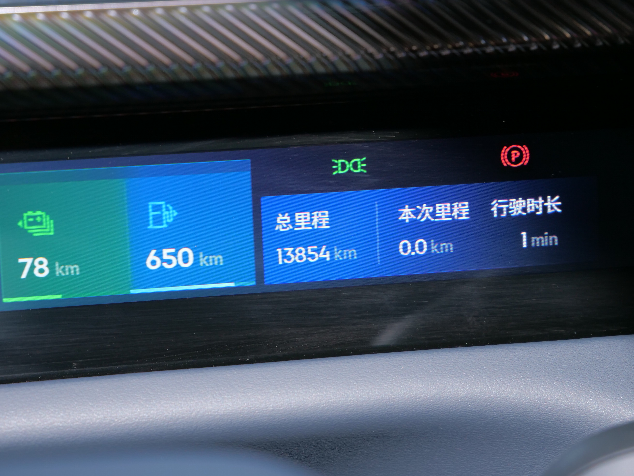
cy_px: 238
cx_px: 317
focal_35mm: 120
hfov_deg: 16.4
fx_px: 2198
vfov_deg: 12.3
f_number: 5.6
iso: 800
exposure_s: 1/15
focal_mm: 60
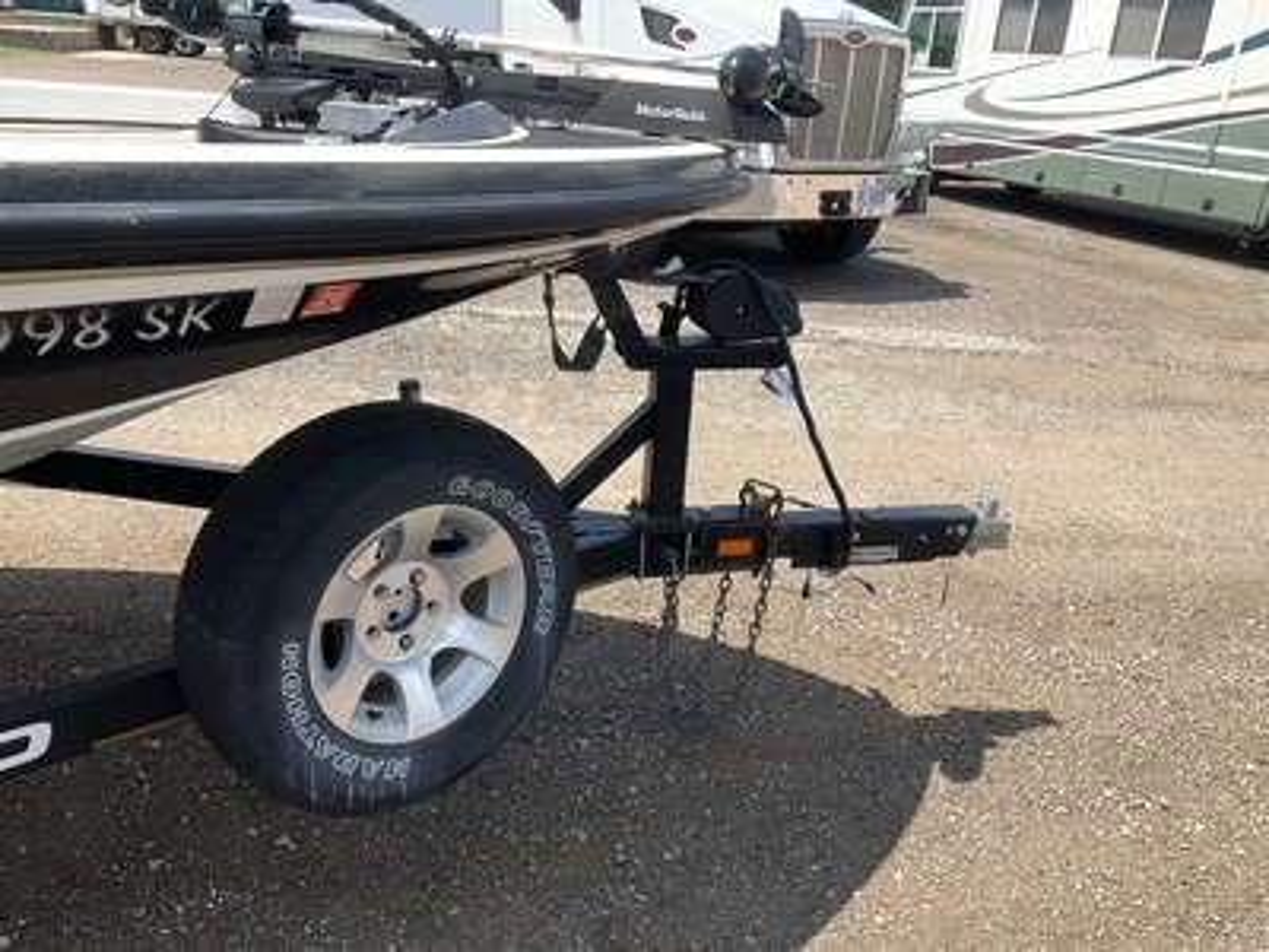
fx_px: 1063
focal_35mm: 29
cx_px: 634
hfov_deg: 61.7
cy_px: 476
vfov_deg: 48.2
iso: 25
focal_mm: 3
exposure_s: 1/1121
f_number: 1.8
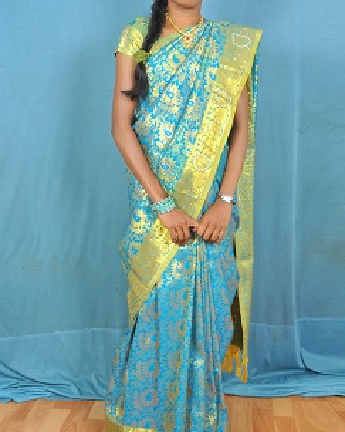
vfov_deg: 37.6
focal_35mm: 50
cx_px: 174
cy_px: 205
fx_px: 634
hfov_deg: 30.4
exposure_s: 1/125
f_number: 14
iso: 200
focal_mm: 25
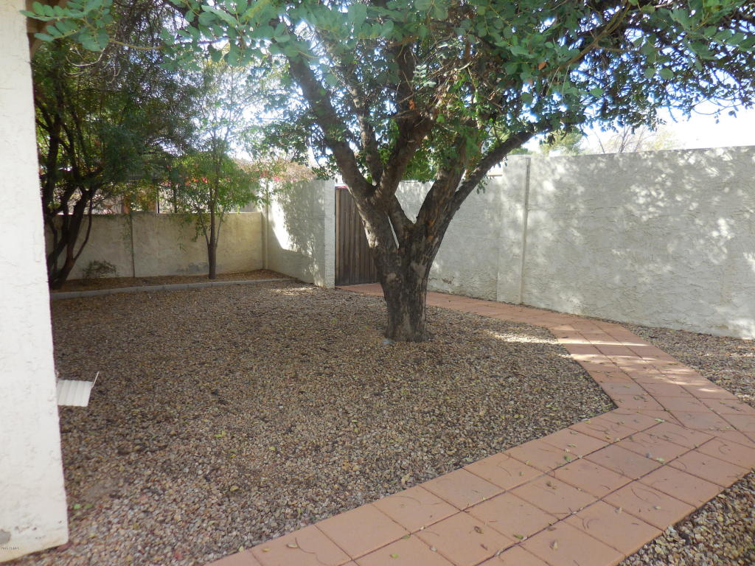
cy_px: 283
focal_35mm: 25
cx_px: 378
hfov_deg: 69.4
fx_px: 545
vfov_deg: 54.9
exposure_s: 1/250
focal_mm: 4.5
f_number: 3.3
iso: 125
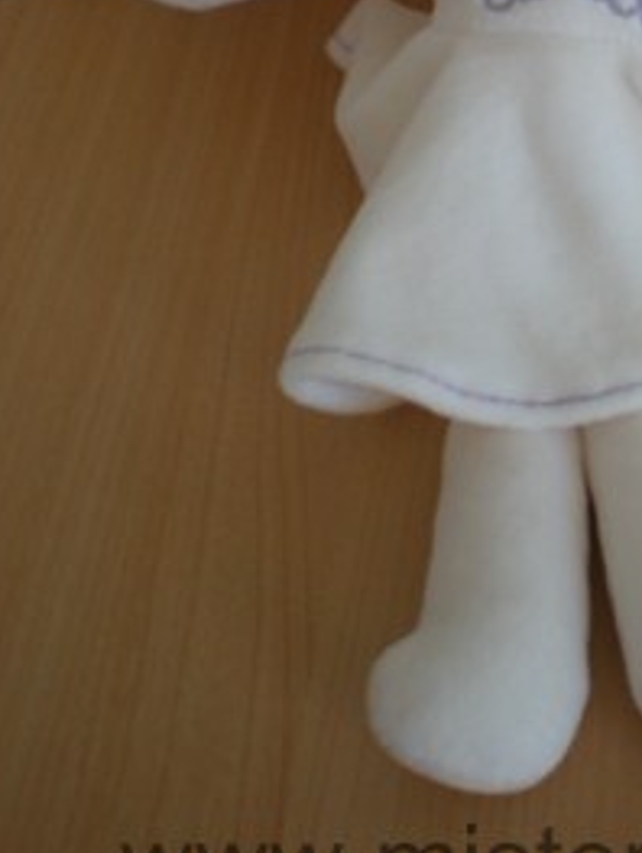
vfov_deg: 25.2
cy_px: 84
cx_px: 603
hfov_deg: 19.3
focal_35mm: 75
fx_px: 1850
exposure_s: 1/37.4
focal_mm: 6.3
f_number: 3.1
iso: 64
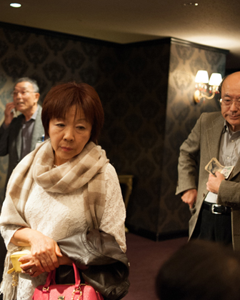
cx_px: 59
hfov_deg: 29.8
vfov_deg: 37.3
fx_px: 444
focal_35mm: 50
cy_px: 149
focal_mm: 35
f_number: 2.8
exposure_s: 1/100
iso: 2000
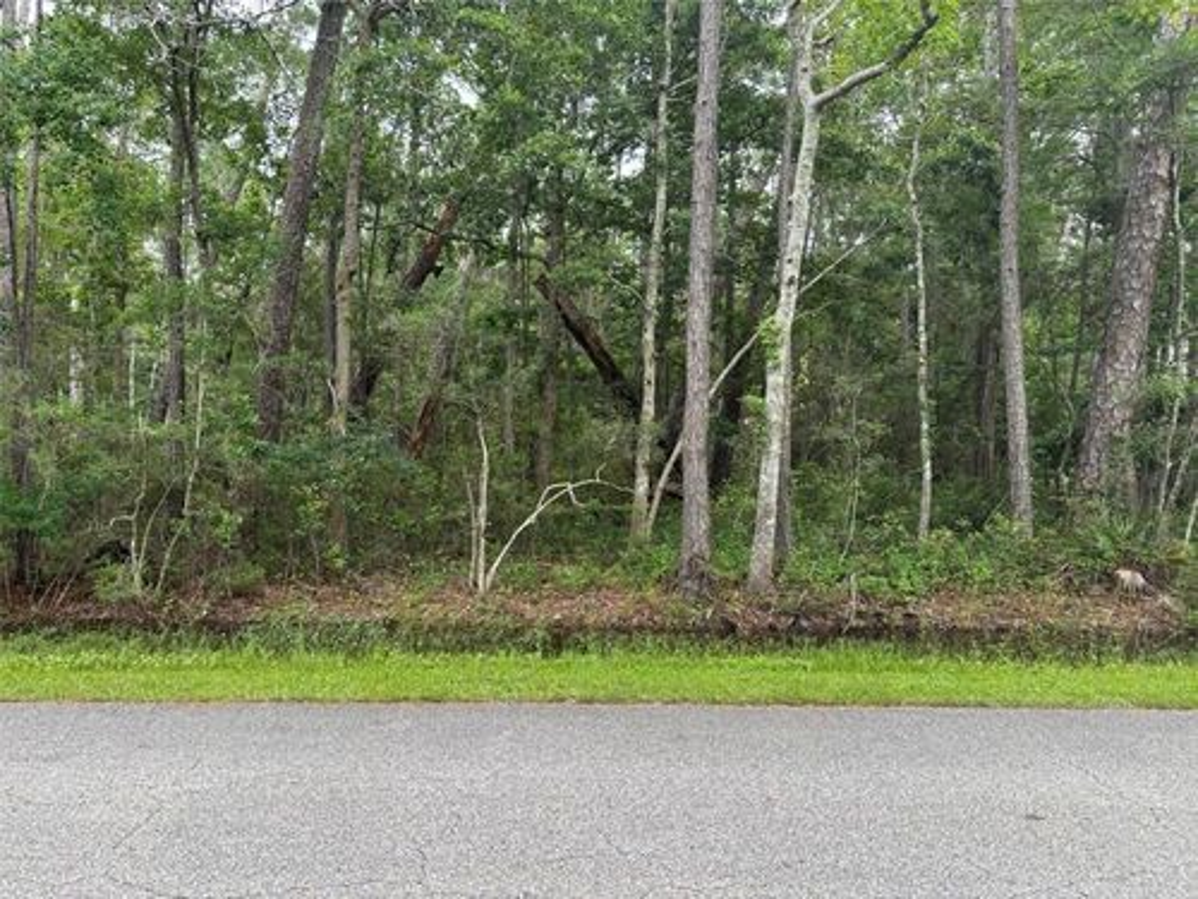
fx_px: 900
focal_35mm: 26
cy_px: 450
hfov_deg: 67.3
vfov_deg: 53.1
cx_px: 599
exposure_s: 1/192
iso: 40
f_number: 1.6
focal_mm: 5.96
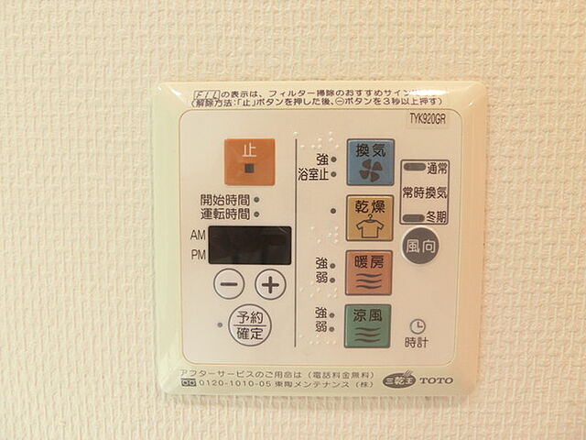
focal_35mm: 19
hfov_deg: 84.7
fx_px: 322
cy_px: 220
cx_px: 293
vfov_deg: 68.7
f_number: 2.7
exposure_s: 1/50
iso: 400
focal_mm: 4.06
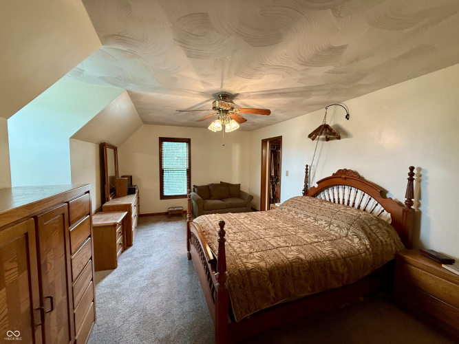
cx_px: 230
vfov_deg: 85.7
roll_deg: +0.2
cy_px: 172
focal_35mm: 14
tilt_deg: -2.8
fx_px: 186
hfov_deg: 102.1
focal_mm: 2.22
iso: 320
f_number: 2.2
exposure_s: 1/60
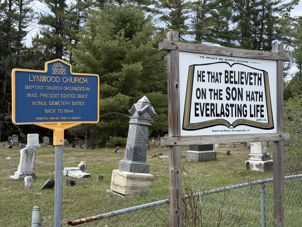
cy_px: 114
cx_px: 151
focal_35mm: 48
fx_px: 419
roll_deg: -0.9
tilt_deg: +0.5
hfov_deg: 39.7
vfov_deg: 30.3
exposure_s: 1/2577
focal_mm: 6.76
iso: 100
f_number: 1.78
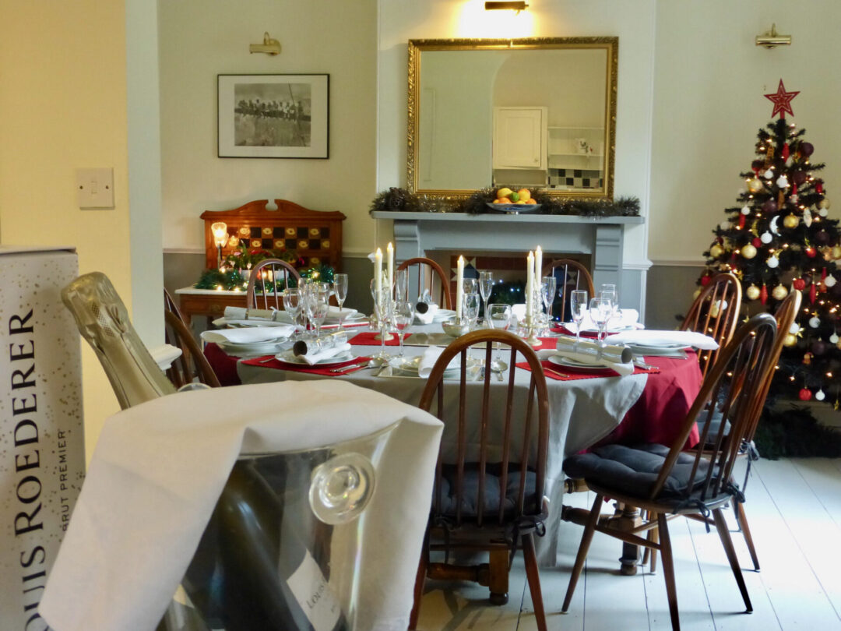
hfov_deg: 46.8
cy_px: 316
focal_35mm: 40
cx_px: 420
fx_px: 972
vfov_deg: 36.0
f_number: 3.9
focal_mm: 6.9
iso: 400
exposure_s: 1/15
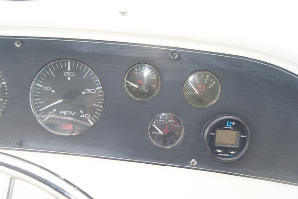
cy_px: 100
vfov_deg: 40.1
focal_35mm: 33
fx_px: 273
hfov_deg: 57.2
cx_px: 149
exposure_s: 1/80
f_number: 5.6
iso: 100
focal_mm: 22
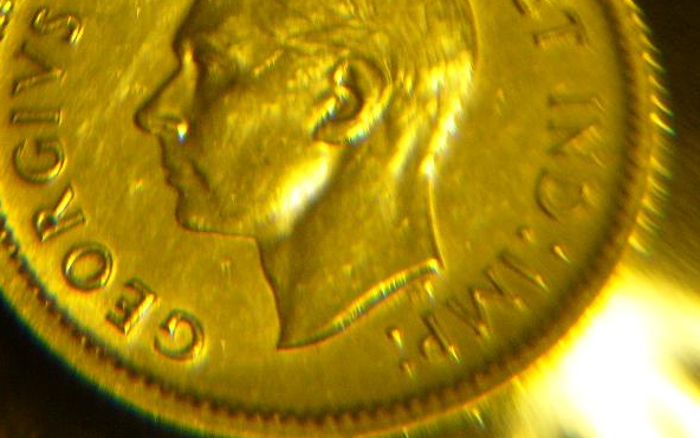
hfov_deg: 7.4
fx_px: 5380
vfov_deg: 4.7
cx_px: 332
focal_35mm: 282
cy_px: 95
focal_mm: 32.5
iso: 200
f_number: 4.4
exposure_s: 1/13
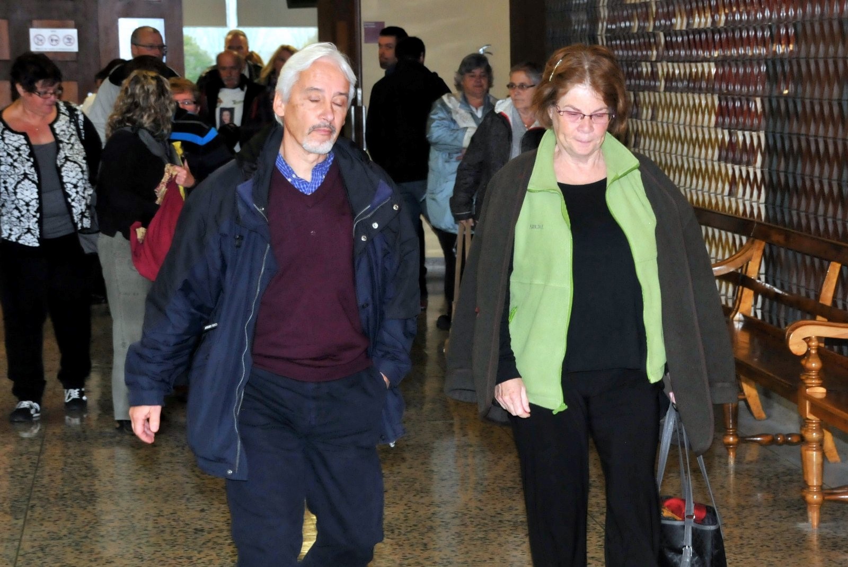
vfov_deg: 17.5
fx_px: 1838
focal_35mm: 78
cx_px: 424
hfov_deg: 26.0
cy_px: 284
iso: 800
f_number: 7.1
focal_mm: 52
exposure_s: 1/60
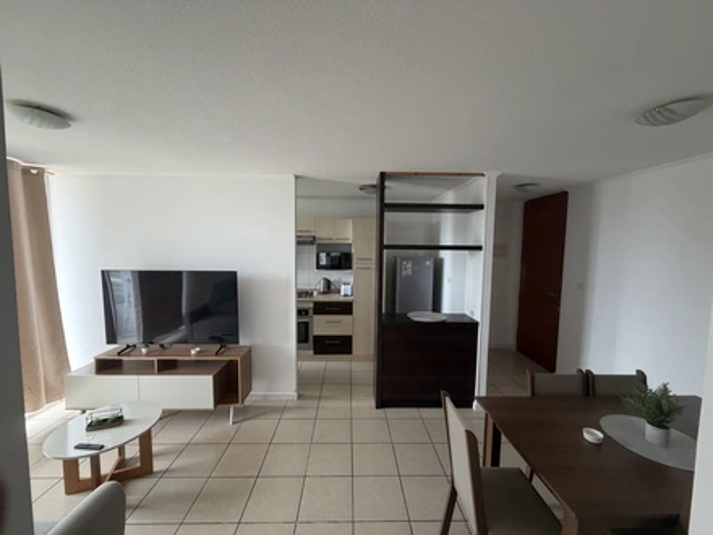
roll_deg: -1.1
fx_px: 288
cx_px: 356
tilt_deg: -2.4
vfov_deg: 85.7
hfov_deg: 102.1
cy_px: 268
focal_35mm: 14
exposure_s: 1/90
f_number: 2.2
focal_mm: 2.22
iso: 320
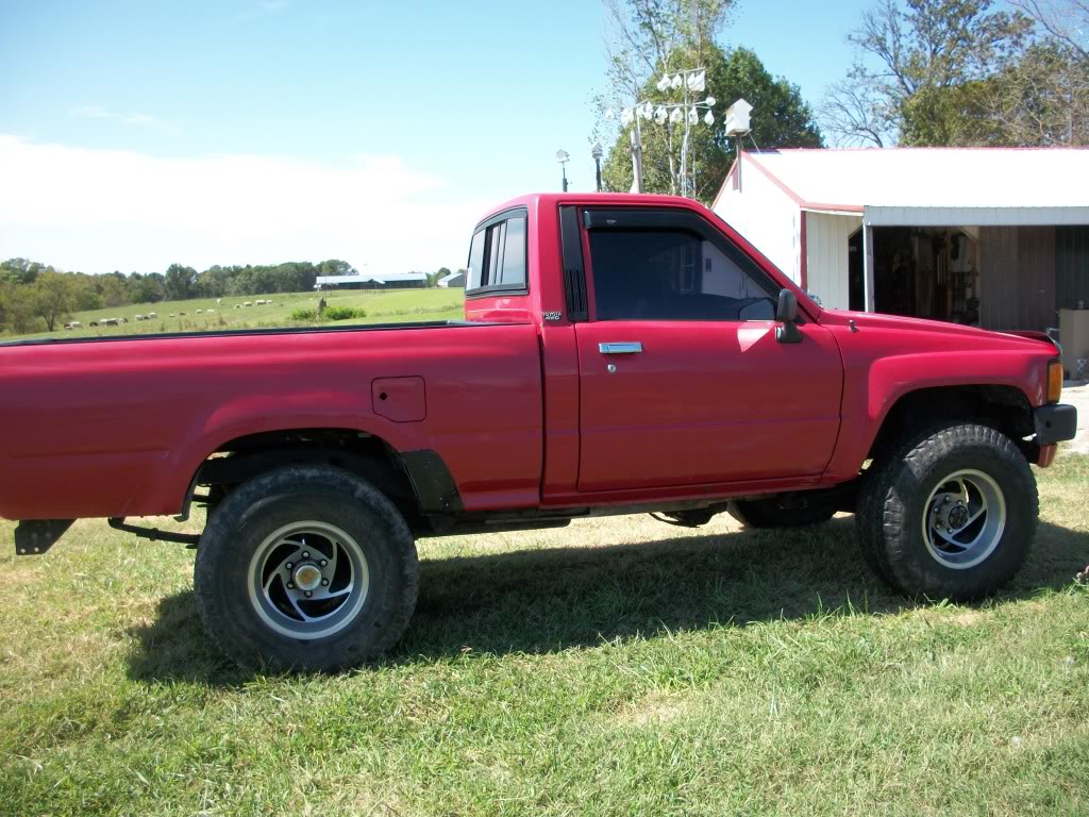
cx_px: 544
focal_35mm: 35
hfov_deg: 52.6
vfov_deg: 40.7
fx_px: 1101
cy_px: 408
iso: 80
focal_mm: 6.3
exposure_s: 1/500
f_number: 3.1
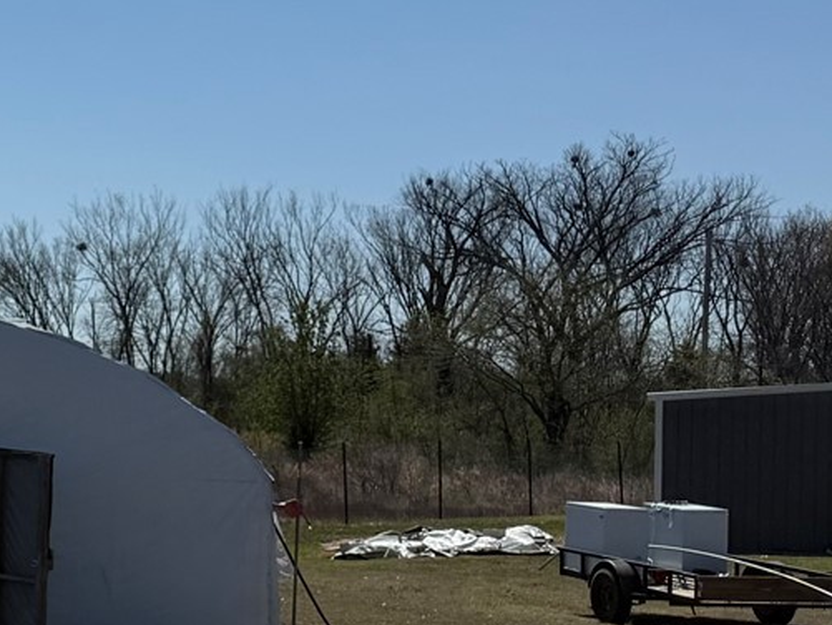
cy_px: 344
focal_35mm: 92
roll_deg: -2.4
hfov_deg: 17.0
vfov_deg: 16.1
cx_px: -719
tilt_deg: +0.3
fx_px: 2212
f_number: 1.78
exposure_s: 1/9091
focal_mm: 6.76
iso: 80
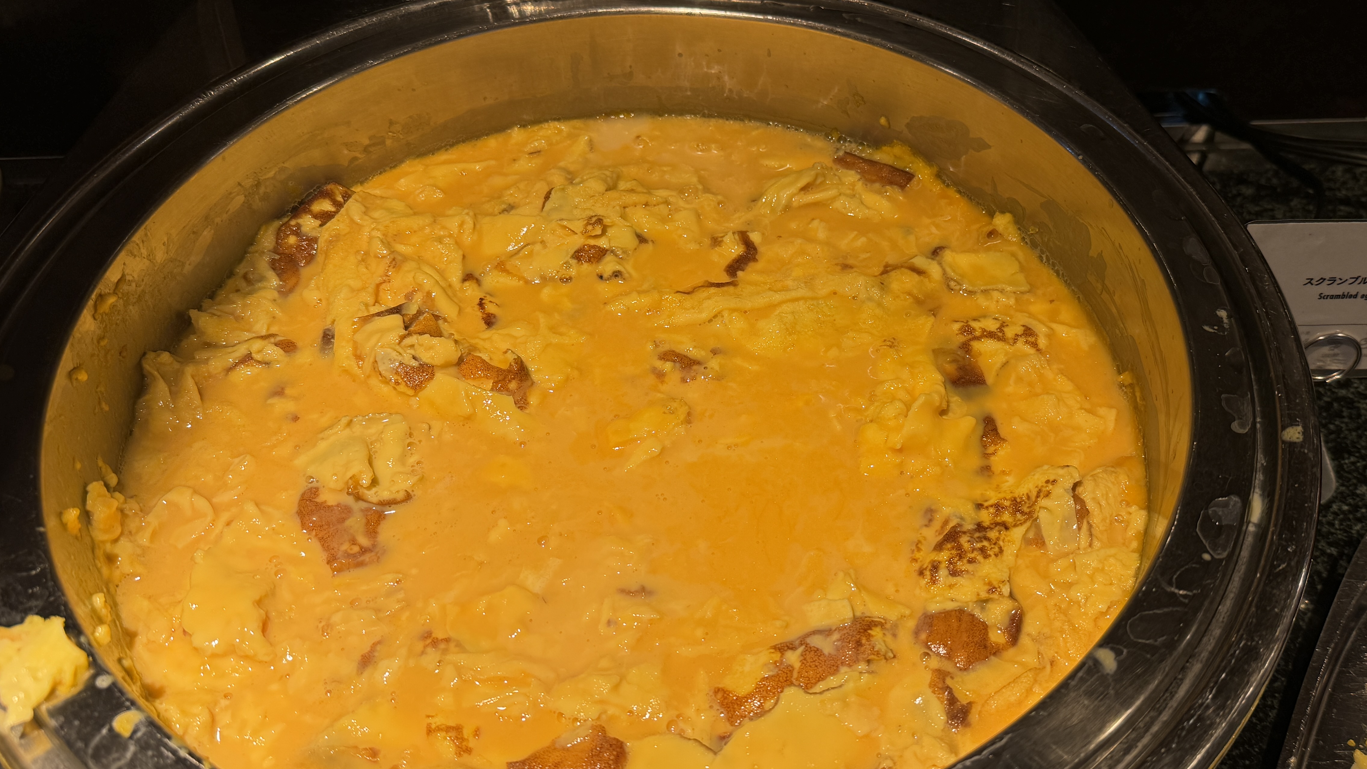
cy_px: 357
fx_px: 1196
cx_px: 785
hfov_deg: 59.2
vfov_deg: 35.6
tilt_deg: -49.2
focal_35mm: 33
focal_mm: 6.76
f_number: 1.78
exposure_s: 1/120
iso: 100
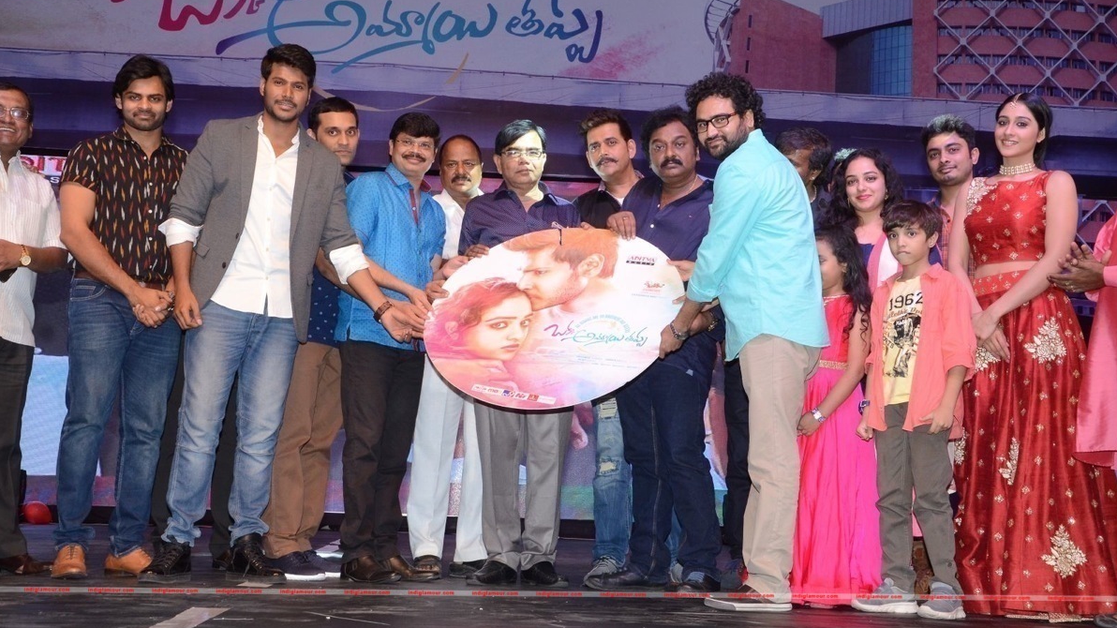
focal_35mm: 60
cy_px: 300
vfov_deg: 20.0
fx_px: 1777
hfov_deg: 34.9
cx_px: 558
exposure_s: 1/125
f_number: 6.3
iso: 1250
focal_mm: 38
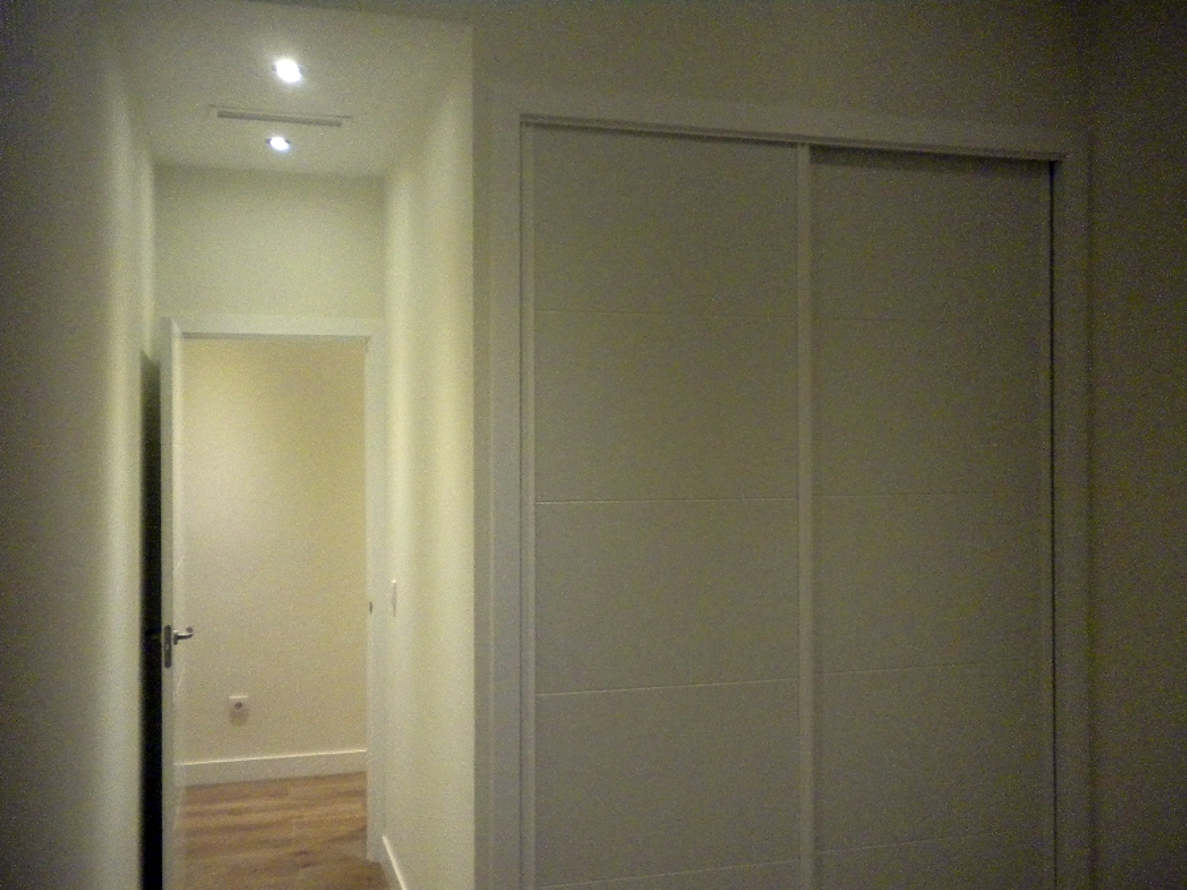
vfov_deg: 40.7
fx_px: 1200
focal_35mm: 35
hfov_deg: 52.6
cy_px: 445
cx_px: 594
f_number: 3.1
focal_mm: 6.3
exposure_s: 1/60
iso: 657
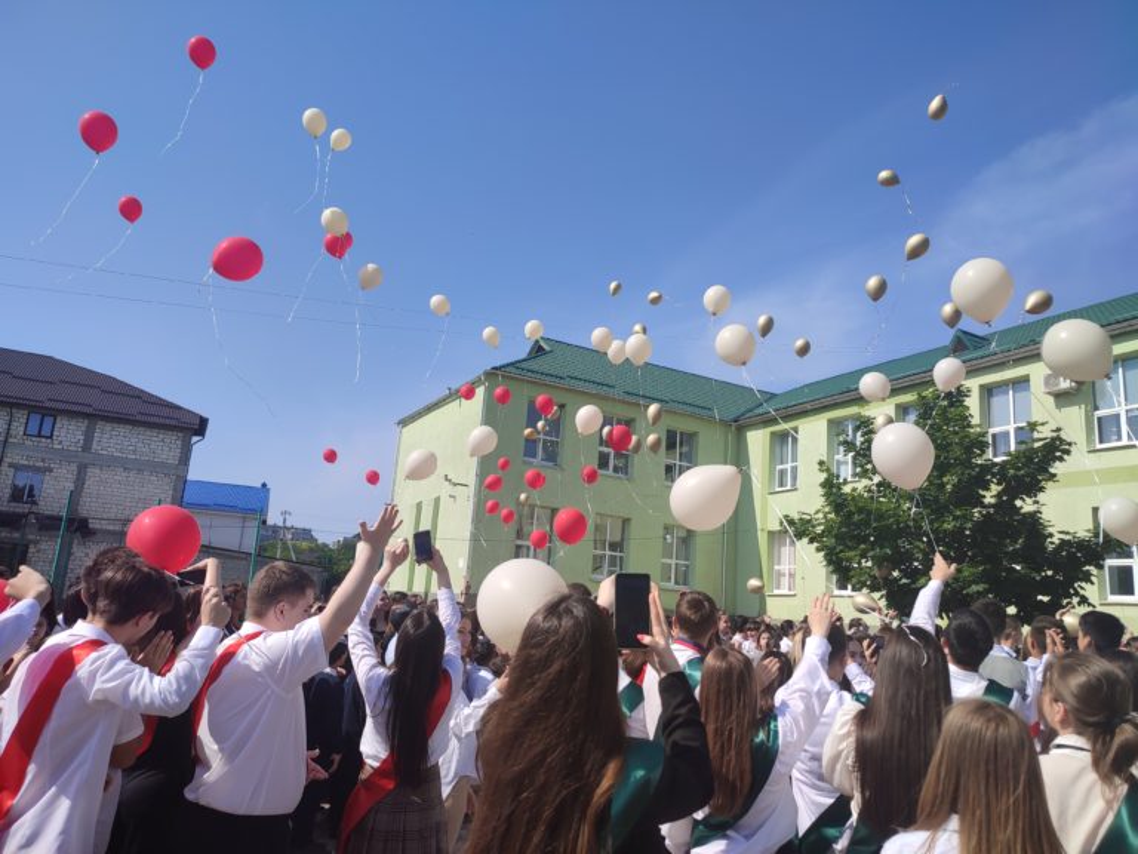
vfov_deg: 54.9
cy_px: 427
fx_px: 822
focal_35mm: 25
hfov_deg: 69.4
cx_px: 569
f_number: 1.9
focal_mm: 6.04
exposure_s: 1/812
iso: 50
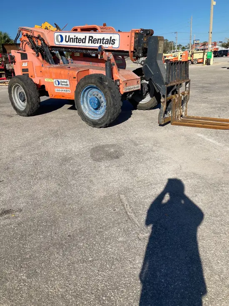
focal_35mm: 28
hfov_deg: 49.8
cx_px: 114
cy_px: 153
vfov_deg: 63.4
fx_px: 247
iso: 25
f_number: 1.8
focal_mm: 3.99
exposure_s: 1/2703
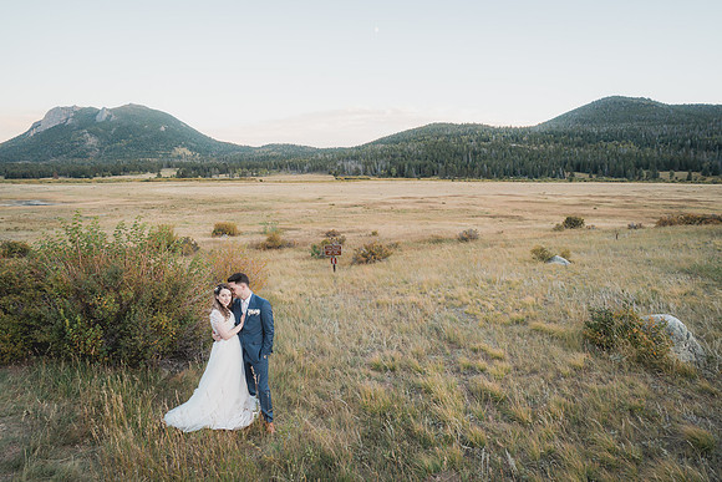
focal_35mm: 18
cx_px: 361
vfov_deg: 66.1
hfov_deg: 88.6
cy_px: 241
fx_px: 370
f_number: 2.8
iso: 400
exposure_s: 1/200
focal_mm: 18
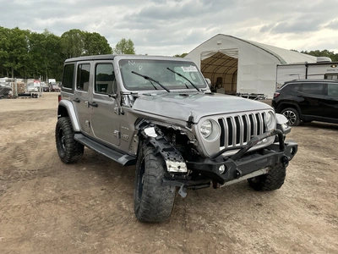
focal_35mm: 28
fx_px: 273
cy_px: 127
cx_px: 169
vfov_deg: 49.7
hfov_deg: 63.4
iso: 20
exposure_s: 1/184
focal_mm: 3
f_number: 1.8
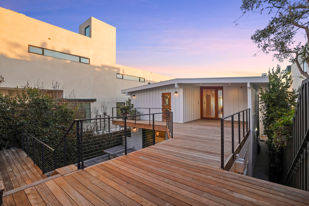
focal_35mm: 16
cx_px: 154
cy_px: 103
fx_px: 137
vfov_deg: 73.7
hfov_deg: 96.7
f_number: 9
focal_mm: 16
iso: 250
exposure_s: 1/30
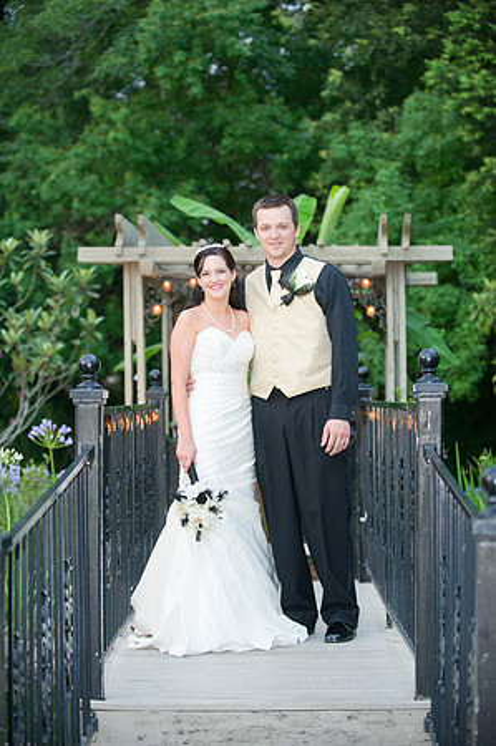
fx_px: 1657
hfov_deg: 17.0
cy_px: 373
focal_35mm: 80
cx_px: 248
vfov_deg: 25.4
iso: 1250
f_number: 2.8
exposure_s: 1/160
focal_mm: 80
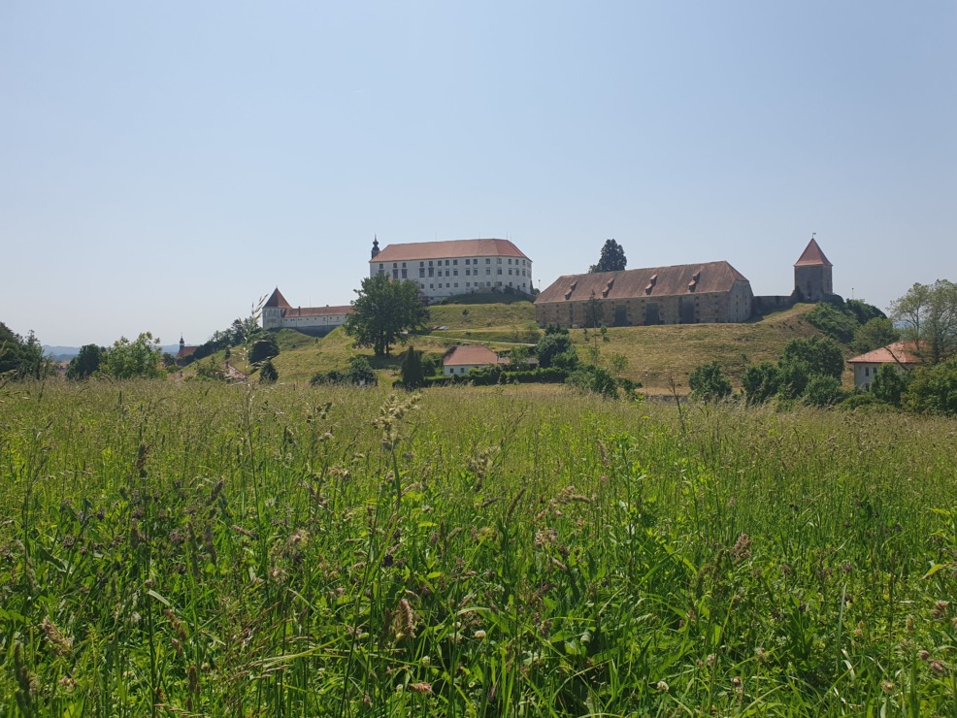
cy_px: 352
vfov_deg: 51.4
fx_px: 747
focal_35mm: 27
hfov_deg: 65.3
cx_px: 475
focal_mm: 4.32
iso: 50
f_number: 2.4
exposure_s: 1/2864
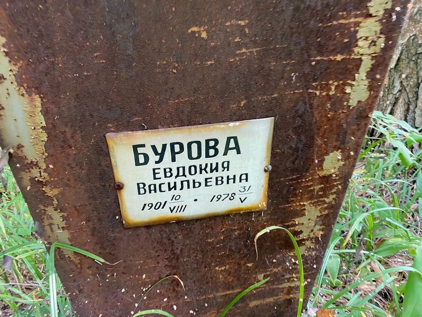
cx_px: 208
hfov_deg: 65.3
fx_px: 329
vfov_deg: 51.4
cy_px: 156
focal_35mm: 27
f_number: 1.8
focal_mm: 4.25
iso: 125
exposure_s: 1/77
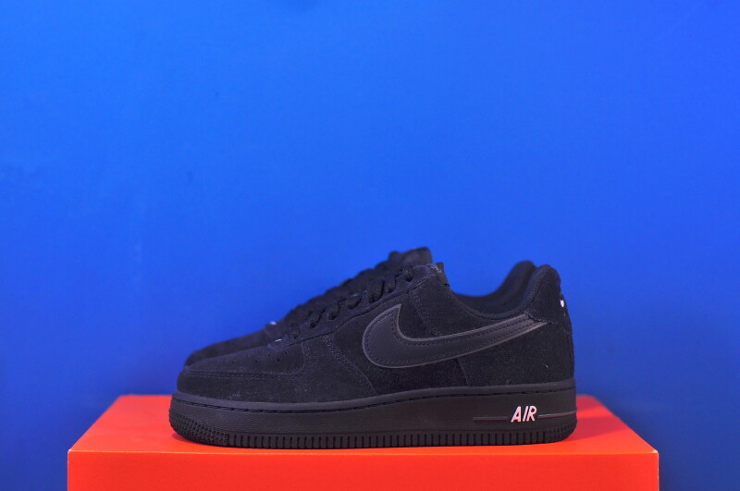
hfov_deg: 27.0
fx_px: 1539
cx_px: 370
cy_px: 246
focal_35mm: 75
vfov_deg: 18.1
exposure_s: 1/320
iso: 250
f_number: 2.5
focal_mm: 50
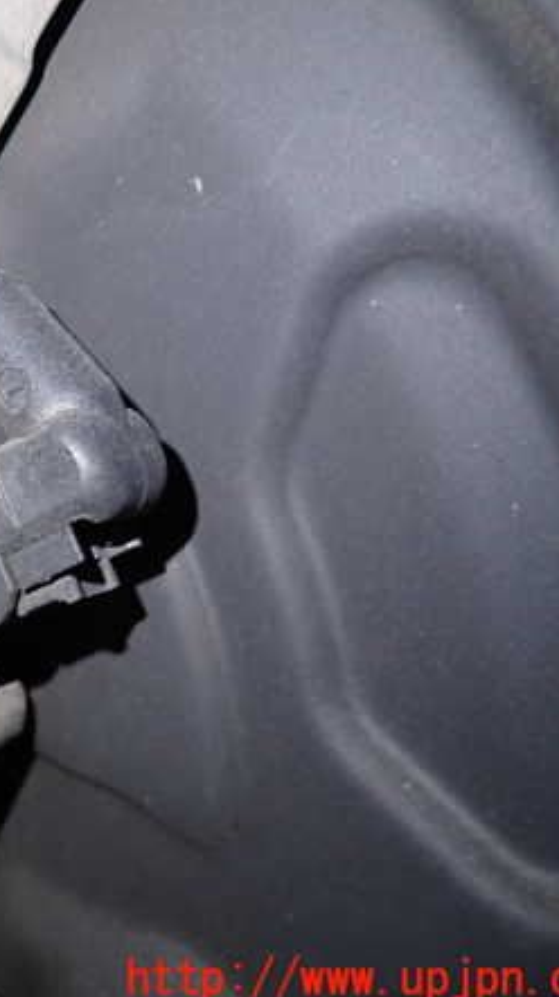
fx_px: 977
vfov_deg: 54.0
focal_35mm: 37
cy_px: 501
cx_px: -41
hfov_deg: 29.2
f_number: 2
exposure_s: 1/30
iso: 400
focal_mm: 4.5
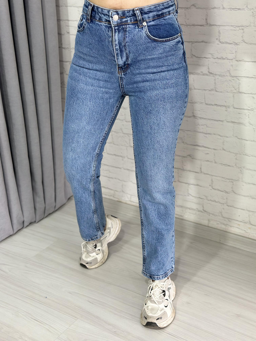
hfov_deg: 30.3
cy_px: 170
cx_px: 128
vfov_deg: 39.7
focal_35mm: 48
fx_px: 473
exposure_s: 1/100
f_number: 1.78
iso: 64
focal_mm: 6.86
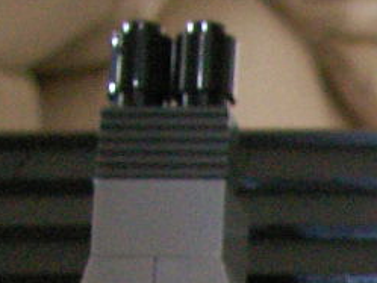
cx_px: 911
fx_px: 2593
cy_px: 879
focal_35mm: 238
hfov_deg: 7.7
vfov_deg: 5.8
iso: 160
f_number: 3.5
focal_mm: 7.7
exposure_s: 1
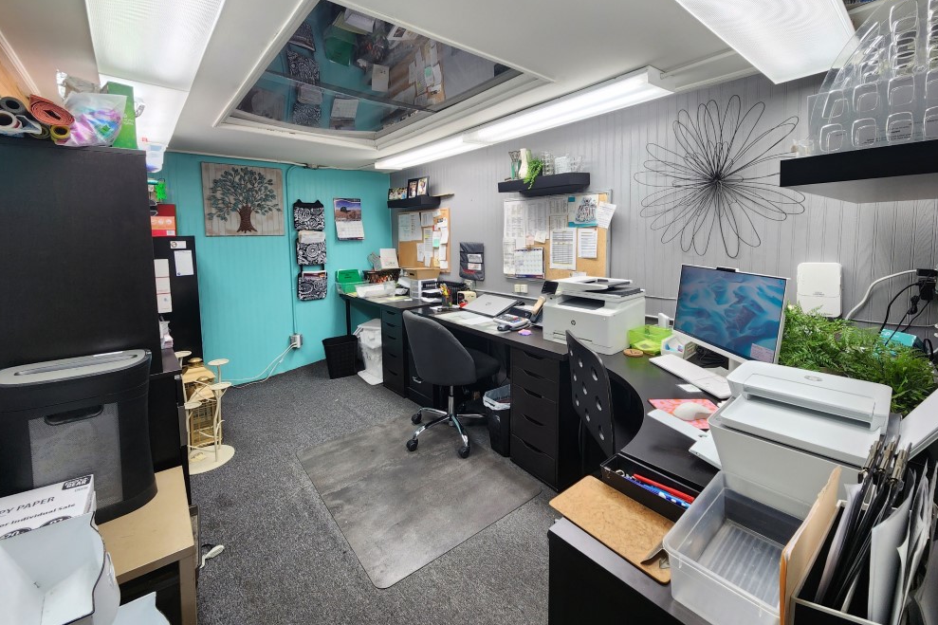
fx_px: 365
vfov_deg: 80.6
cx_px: 478
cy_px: 262
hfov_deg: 104.3
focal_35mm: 14
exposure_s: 1/60
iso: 125
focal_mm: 2.2
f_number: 2.2
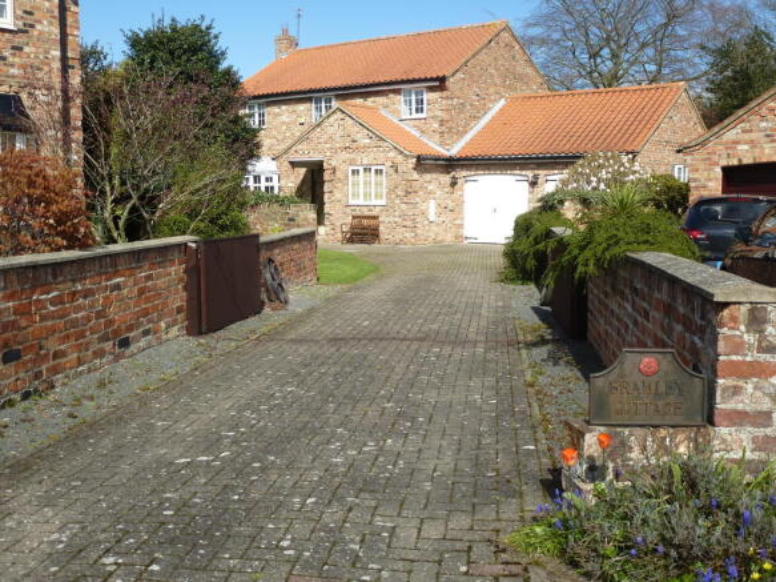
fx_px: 852
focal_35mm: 38
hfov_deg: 49.0
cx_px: 388
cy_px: 291
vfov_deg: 37.7
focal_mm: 6.8
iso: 100
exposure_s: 1/800
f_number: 3.8
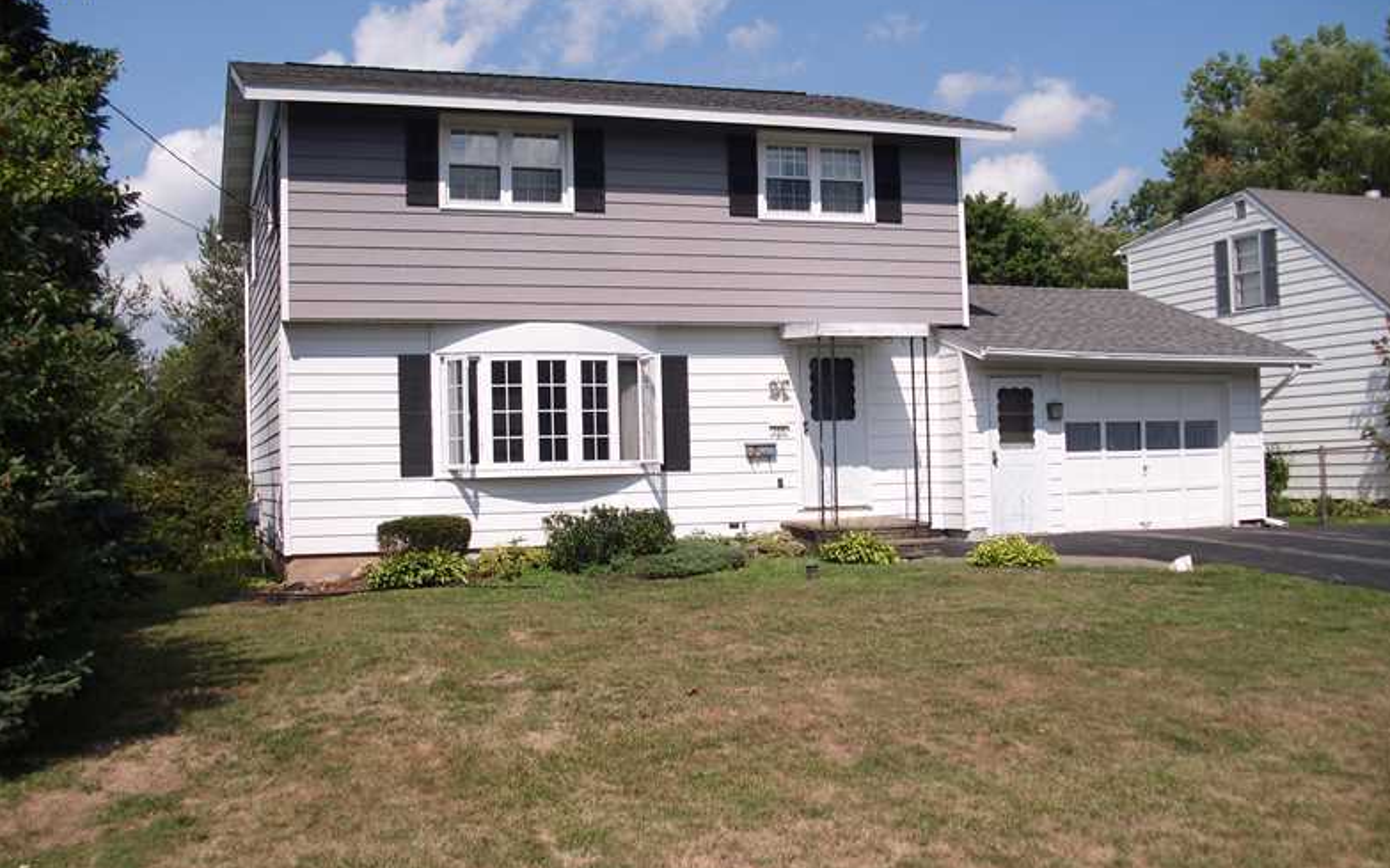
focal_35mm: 39
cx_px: 692
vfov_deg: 32.7
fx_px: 1477
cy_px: 424
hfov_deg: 50.4
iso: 80
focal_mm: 6.3
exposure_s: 1/200
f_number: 7.8
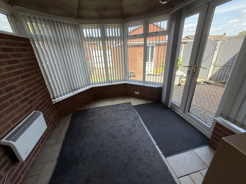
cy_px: 92
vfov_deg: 85.7
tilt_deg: -22.5
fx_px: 99
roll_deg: +4.0
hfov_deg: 102.1
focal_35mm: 14
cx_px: 123
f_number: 2.2
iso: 64
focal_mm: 2.22
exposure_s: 1/184
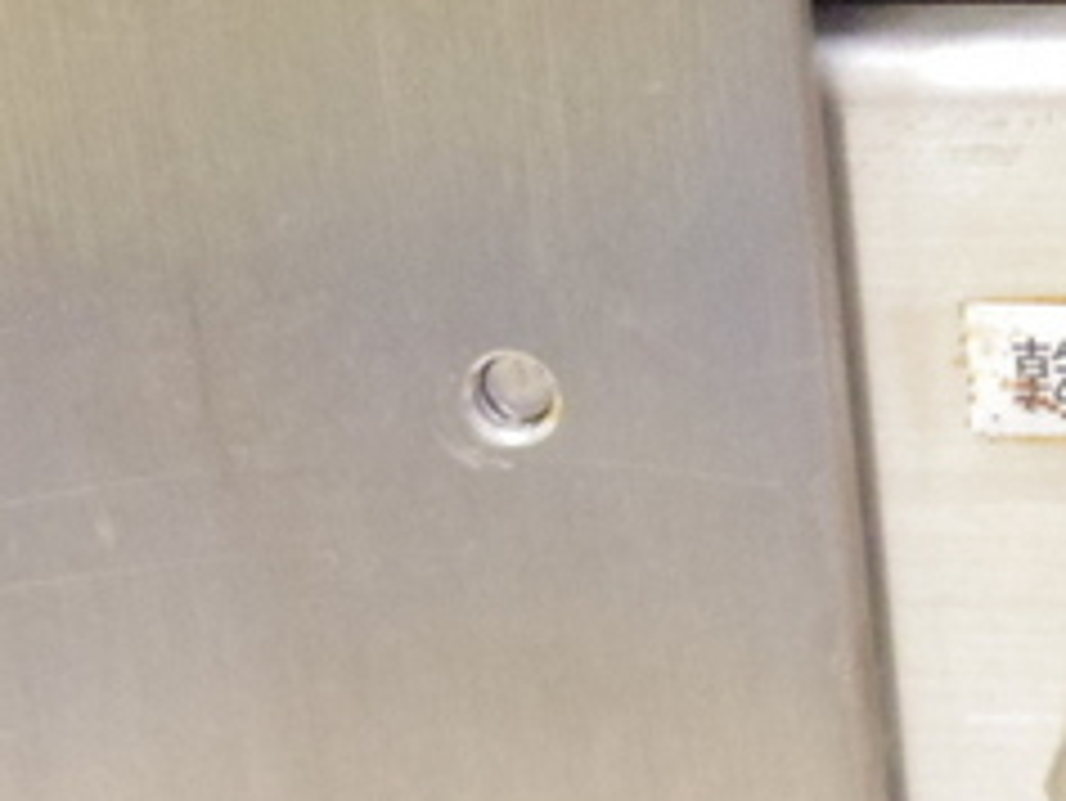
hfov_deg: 13.1
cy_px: 1004
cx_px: 1367
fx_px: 4498
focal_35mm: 146
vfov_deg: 10.0
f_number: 4
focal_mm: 11.7
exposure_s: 1/60
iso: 6400
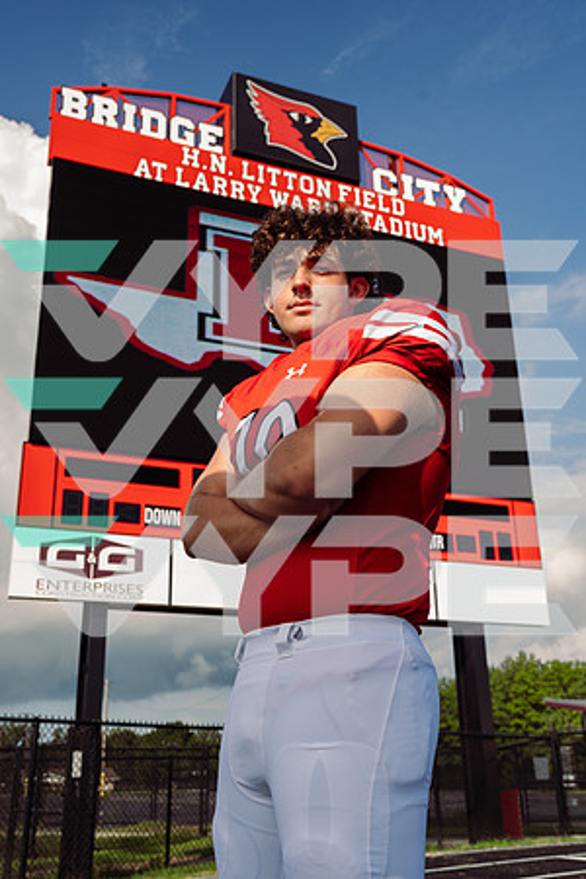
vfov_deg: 53.1
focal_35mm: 36
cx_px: 293
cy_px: 440
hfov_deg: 36.9
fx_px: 879
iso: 64
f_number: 6.3
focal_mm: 36
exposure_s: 1/200
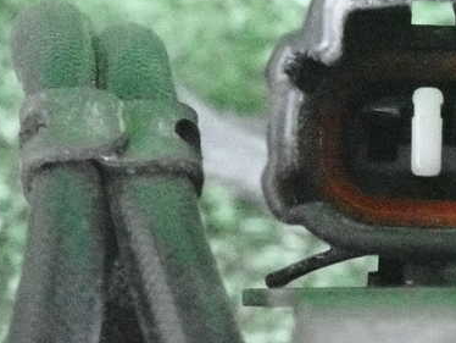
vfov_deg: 10.5
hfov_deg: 14.0
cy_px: 120
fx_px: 1859
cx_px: 308
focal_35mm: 141
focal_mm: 15.66
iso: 12800
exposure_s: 1/125
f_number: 4.5
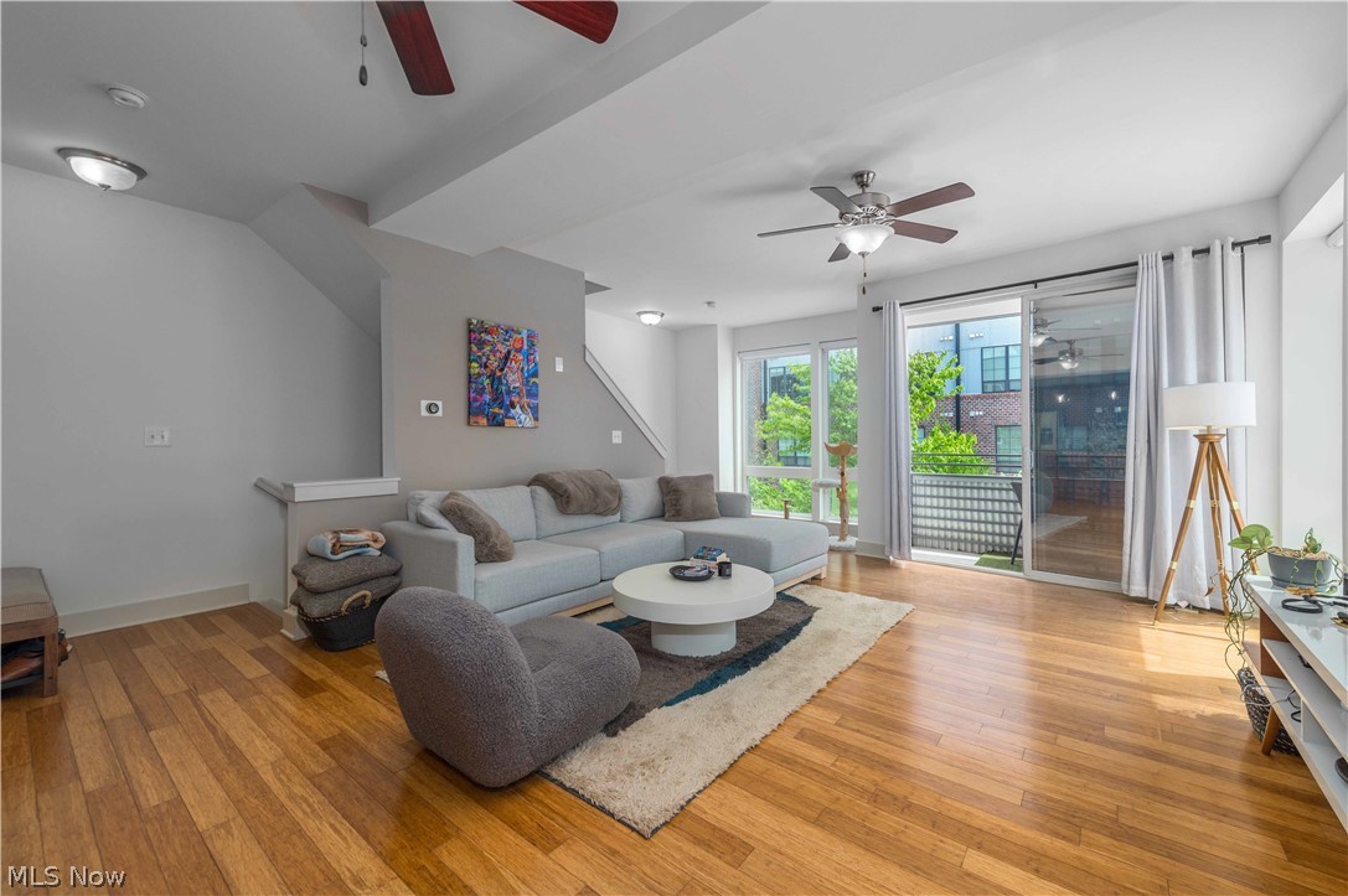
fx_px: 524
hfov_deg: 104.3
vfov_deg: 81.1
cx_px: 674
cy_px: 448
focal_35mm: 14
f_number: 8
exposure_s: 1/60
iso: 80
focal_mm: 14
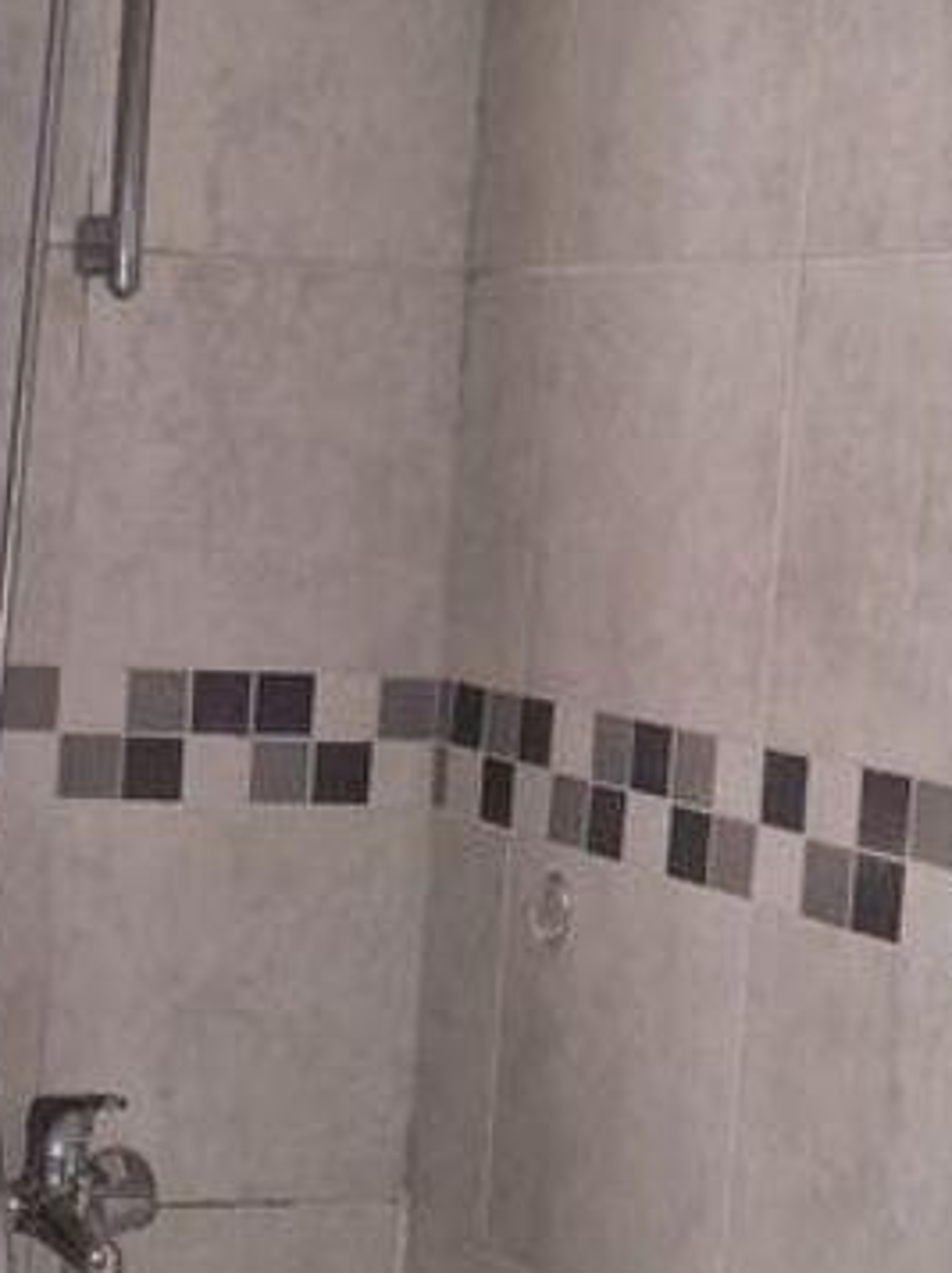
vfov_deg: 22.8
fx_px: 3159
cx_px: -150
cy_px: 647
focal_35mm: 86
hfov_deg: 16.5
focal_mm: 5.4
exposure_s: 1/33
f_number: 1.8
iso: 640
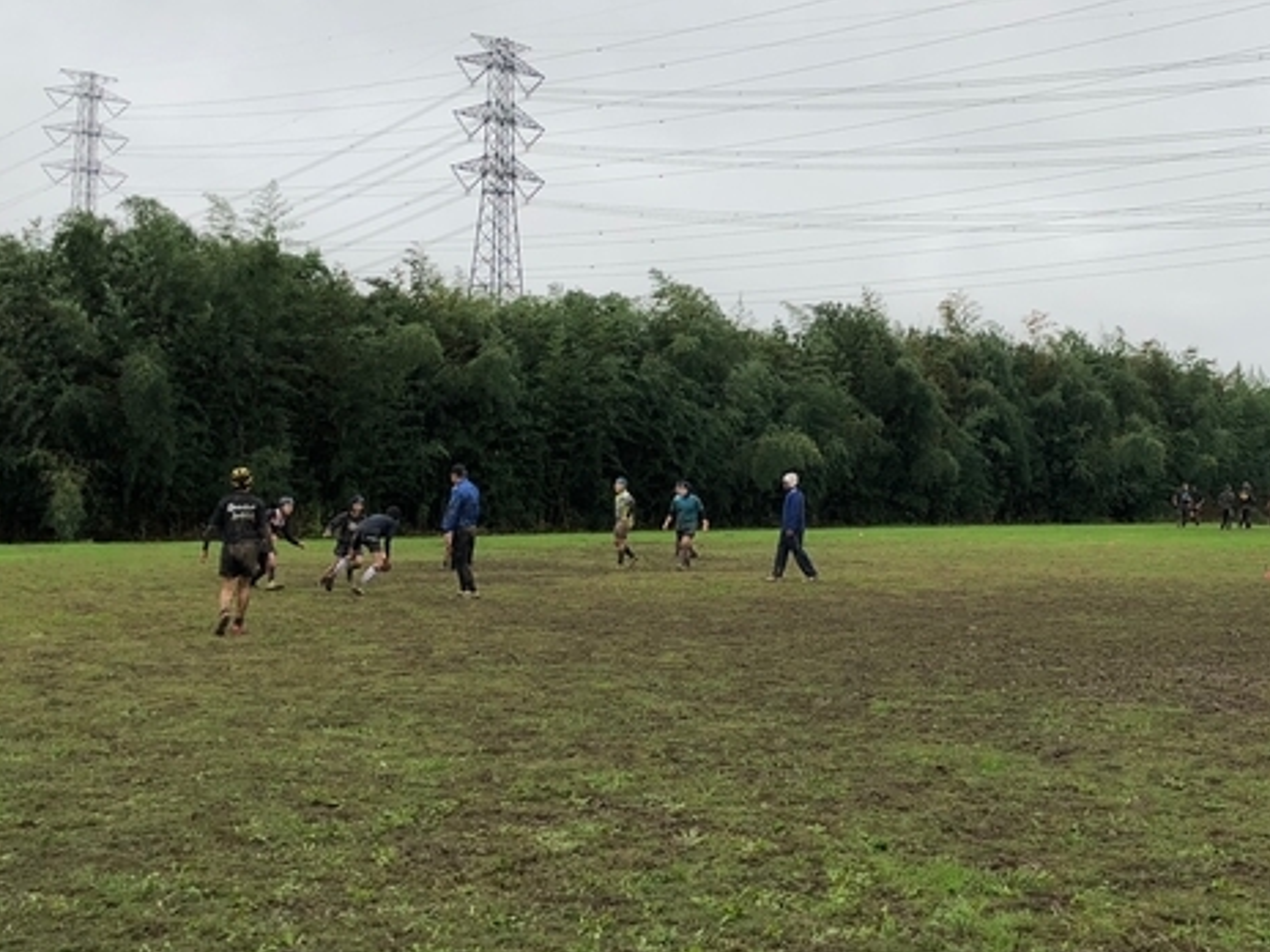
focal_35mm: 50
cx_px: 862
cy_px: 405
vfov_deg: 29.1
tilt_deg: +3.2
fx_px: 1834
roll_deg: -1.1
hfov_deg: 37.7
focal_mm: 3.99
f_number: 1.8
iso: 20
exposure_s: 1/314
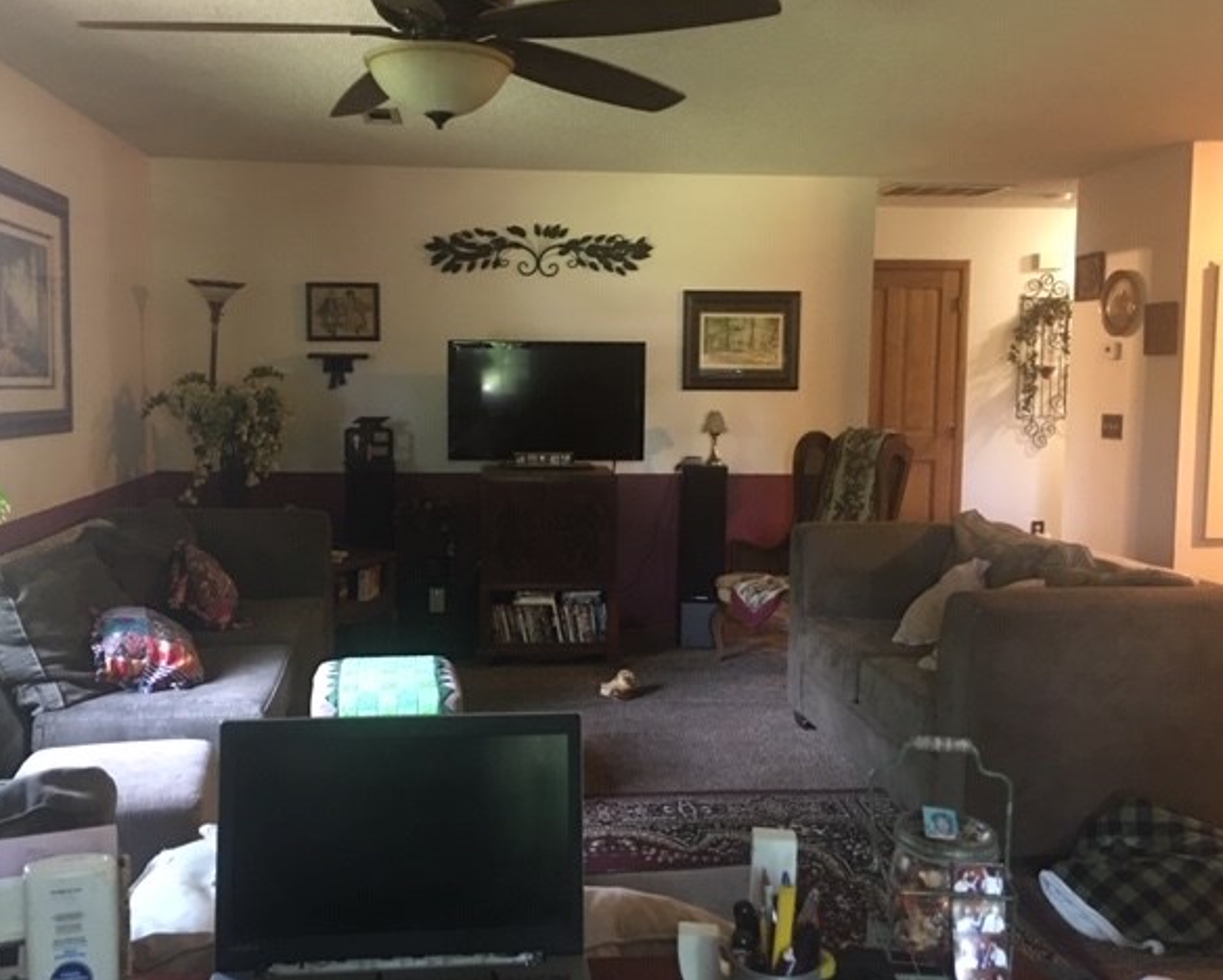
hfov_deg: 57.1
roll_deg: +0.0
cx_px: 557
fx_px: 1123
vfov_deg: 47.2
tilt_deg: -4.8
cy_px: 484
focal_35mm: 31
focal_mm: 4.15
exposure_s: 1/4
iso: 100
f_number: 2.2
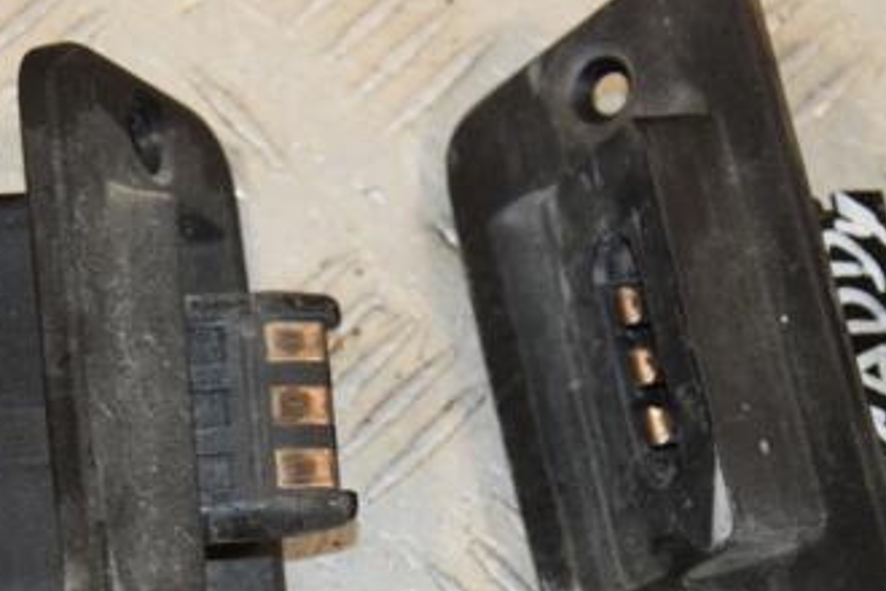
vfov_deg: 8.7
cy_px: 422
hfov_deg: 13.0
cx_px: 336
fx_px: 3888
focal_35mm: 158
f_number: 6.3
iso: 800
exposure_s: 1/200
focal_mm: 58
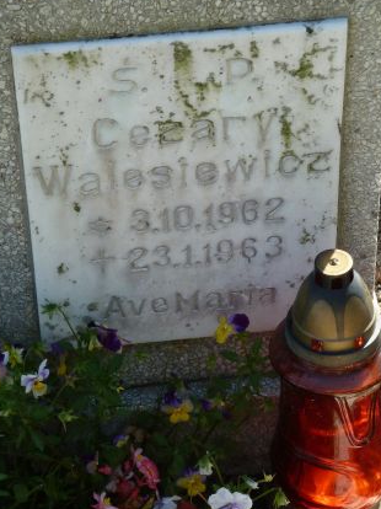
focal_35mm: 138
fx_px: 2027
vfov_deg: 14.3
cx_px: 182
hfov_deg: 10.7
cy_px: 239
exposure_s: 1/400
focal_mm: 19.5
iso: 320
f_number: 4.4
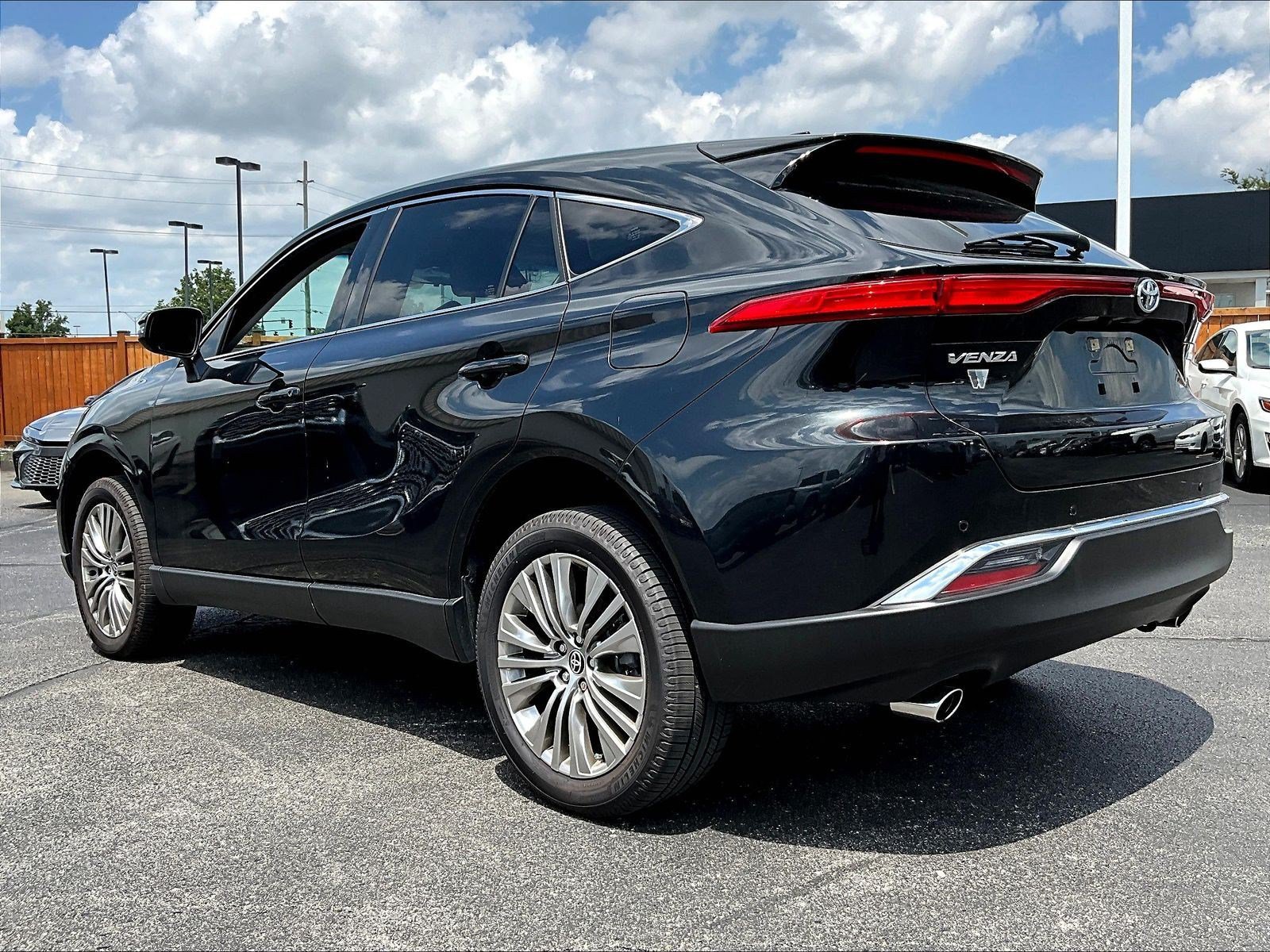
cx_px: 635
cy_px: 476
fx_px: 1064
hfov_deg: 61.7
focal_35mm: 29
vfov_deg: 48.2
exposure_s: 1/1342
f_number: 1.8
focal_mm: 3
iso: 25
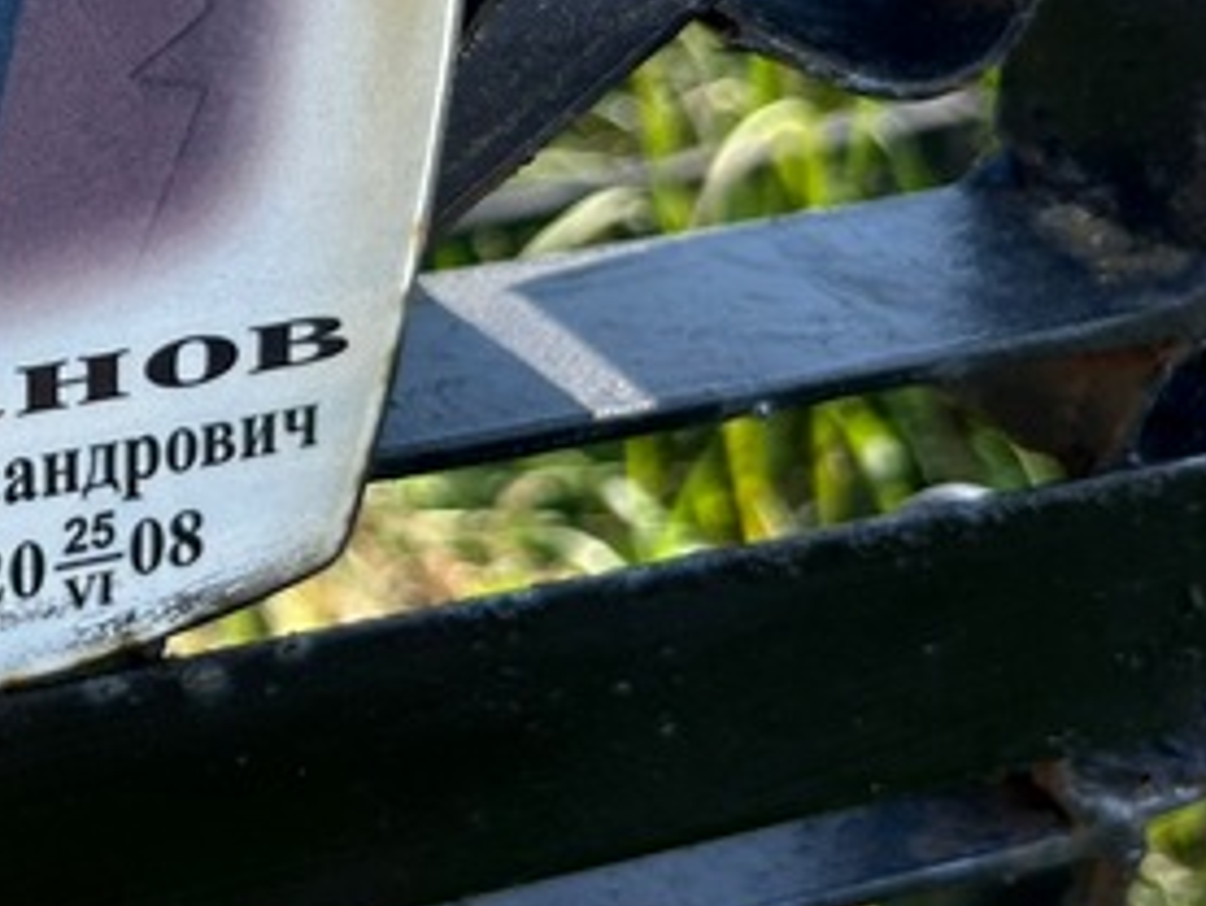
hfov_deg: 24.0
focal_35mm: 75
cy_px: 113
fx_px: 2614
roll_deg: +1.3
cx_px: -183
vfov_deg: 19.3
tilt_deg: -20.0
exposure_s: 1/1575
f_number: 1.5
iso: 50
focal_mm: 5.7
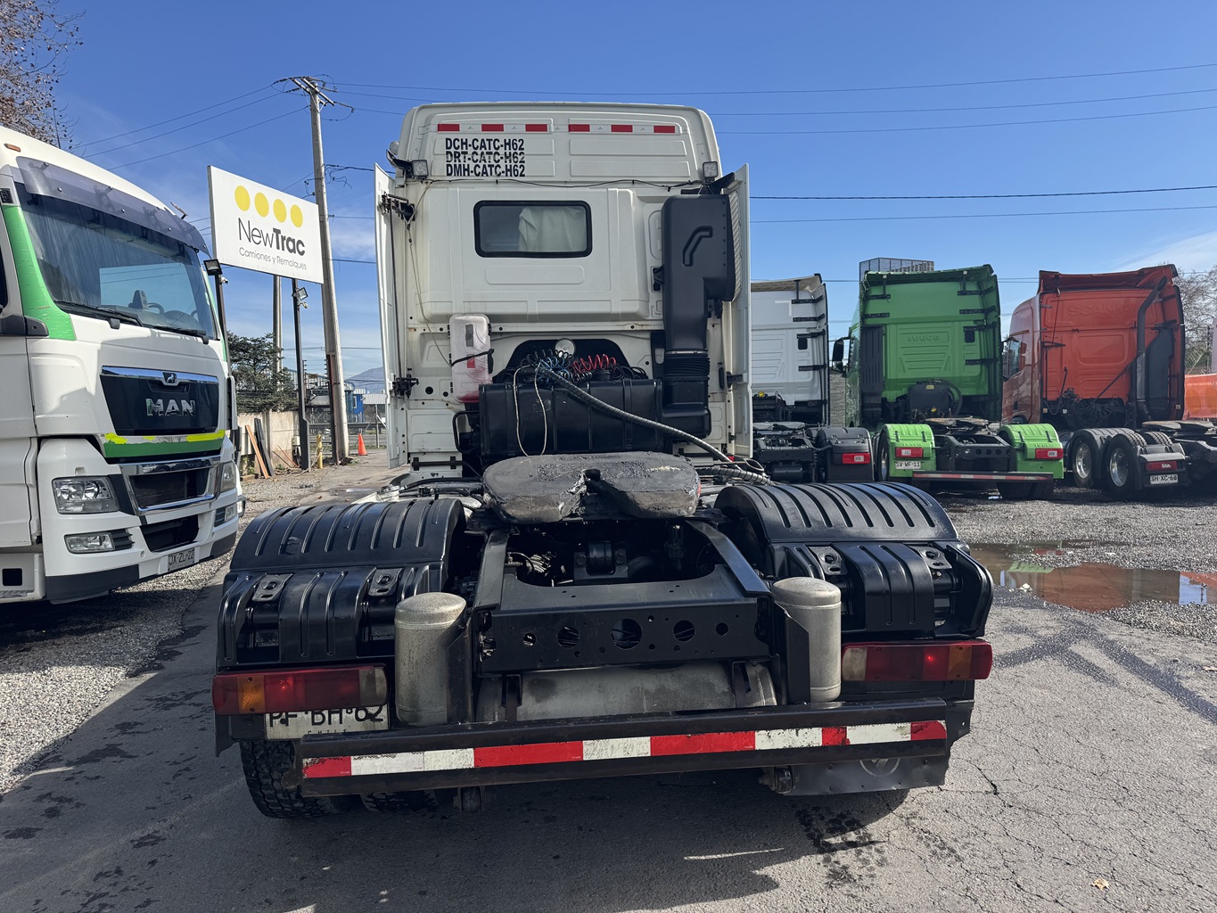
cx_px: 608
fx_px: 844
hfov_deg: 71.6
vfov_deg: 56.8
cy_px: 456
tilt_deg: -3.2
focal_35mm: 24
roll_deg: +1.5
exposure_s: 1/2833
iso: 80
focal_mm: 6.76
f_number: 1.78
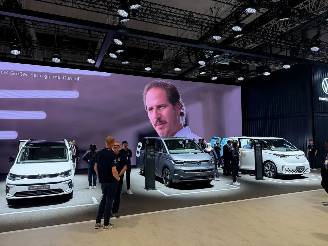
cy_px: 123
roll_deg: +0.0
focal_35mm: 24
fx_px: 227
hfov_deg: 71.6
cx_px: 164
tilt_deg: +3.2
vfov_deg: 56.8
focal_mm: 6.76
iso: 200
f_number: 1.78
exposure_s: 1/143
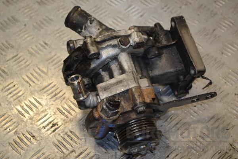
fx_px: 476
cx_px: 119
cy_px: 80
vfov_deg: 18.9
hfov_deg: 28.1
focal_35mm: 72
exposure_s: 1/125
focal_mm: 48
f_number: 5.6
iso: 360
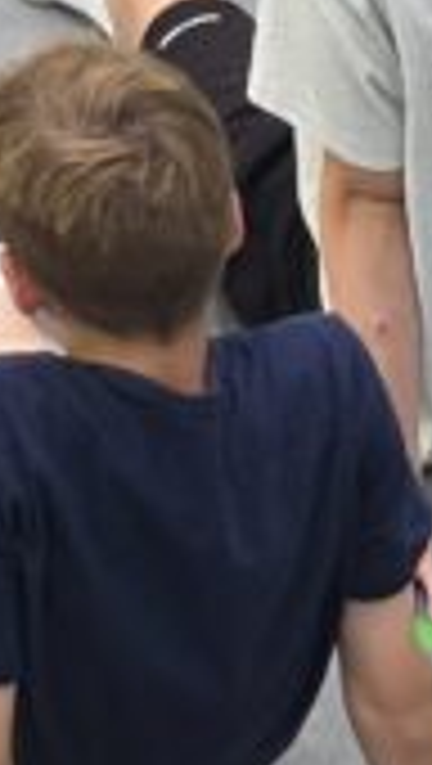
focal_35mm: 151
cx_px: -360
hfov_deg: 7.8
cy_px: -198
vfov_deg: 13.7
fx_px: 3066
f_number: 1.7
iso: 160
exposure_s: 1/100
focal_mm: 6.3
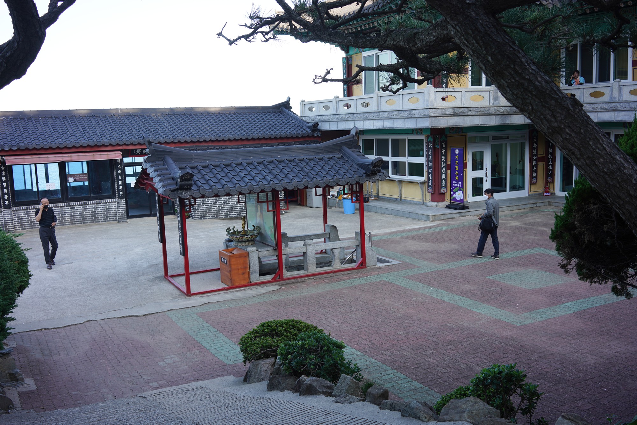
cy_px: 212
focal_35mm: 35
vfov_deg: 37.9
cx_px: 318
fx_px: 619
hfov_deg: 54.4
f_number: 6.3
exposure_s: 1/100
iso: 160
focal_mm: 35
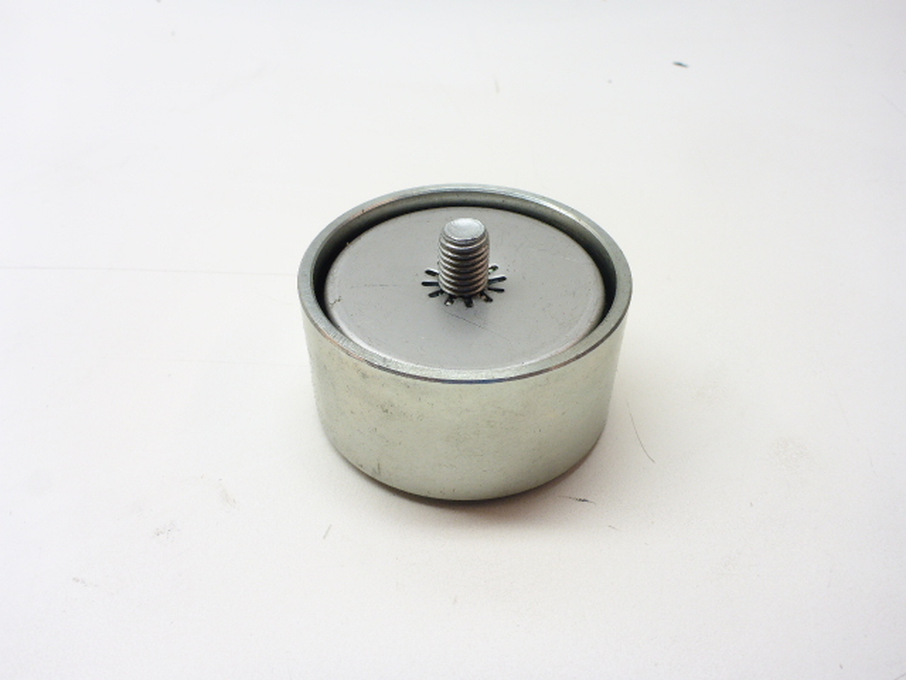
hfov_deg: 63.4
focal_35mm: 28
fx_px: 733
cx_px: 453
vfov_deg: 49.7
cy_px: 340
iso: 100
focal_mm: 4.9
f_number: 3.3
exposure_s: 1/60
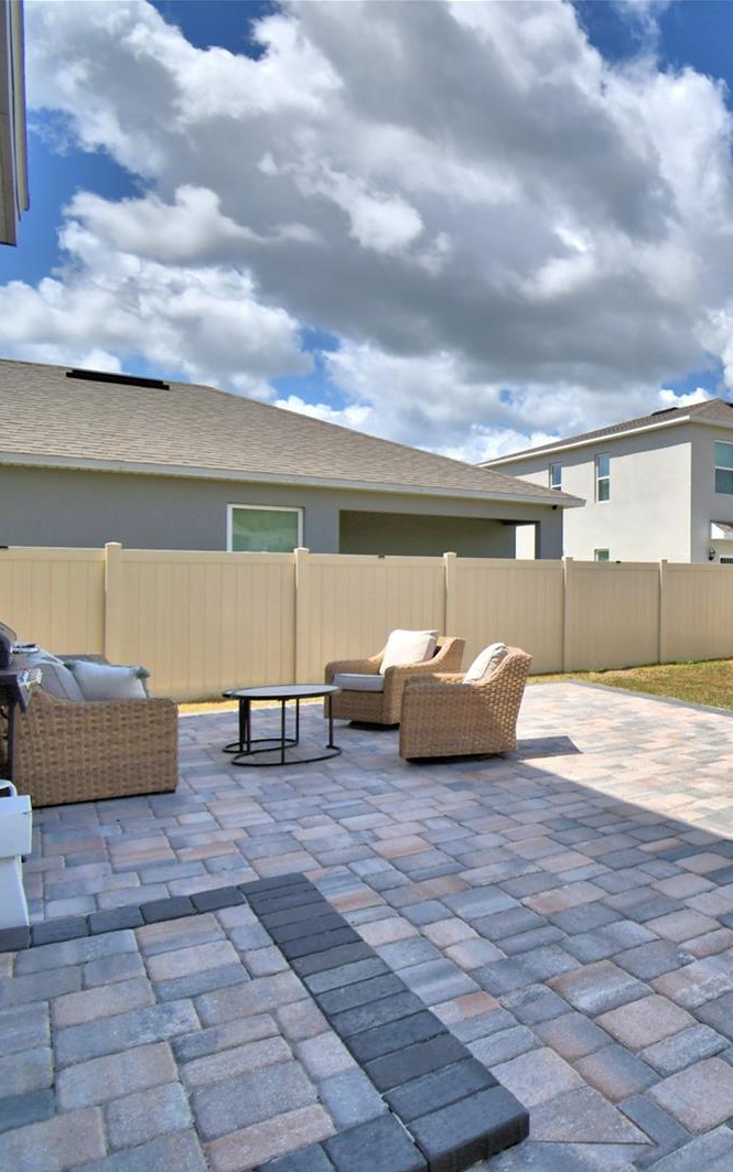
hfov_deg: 41.5
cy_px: 587
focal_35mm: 23
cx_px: 817
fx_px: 735
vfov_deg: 77.1
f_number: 4.5
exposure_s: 1/1600
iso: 100
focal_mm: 10
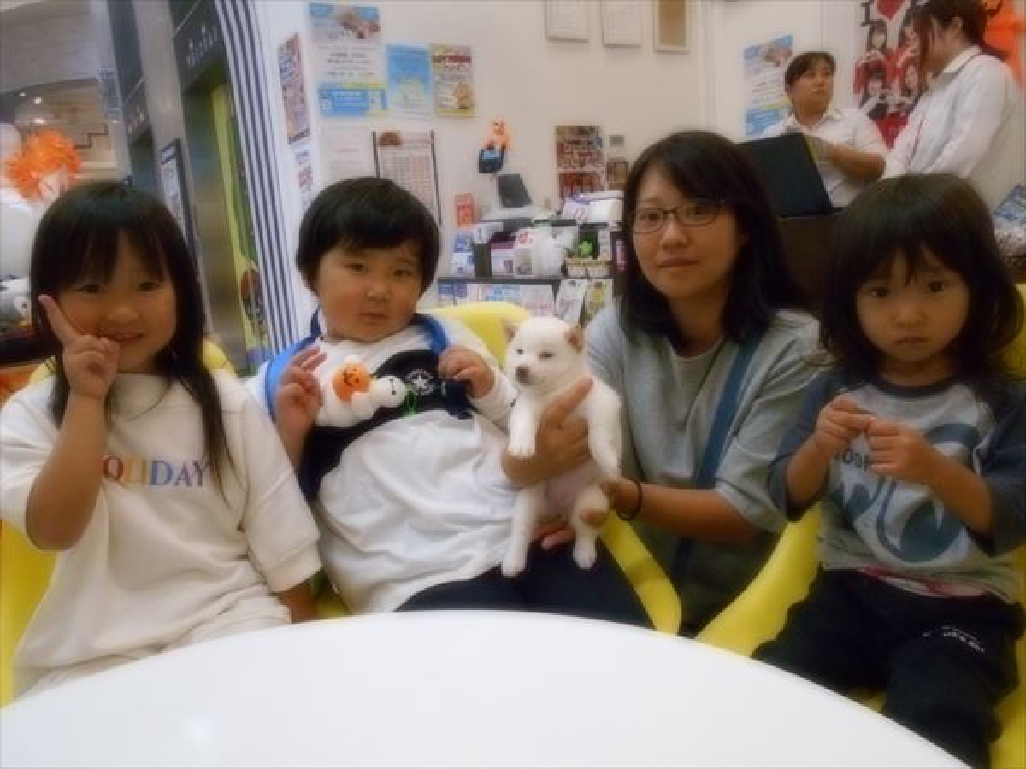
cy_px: 384
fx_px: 771
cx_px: 513
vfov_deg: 53.1
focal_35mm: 26
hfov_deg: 67.3
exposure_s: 1/250
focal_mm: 4.6
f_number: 3.2
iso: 640
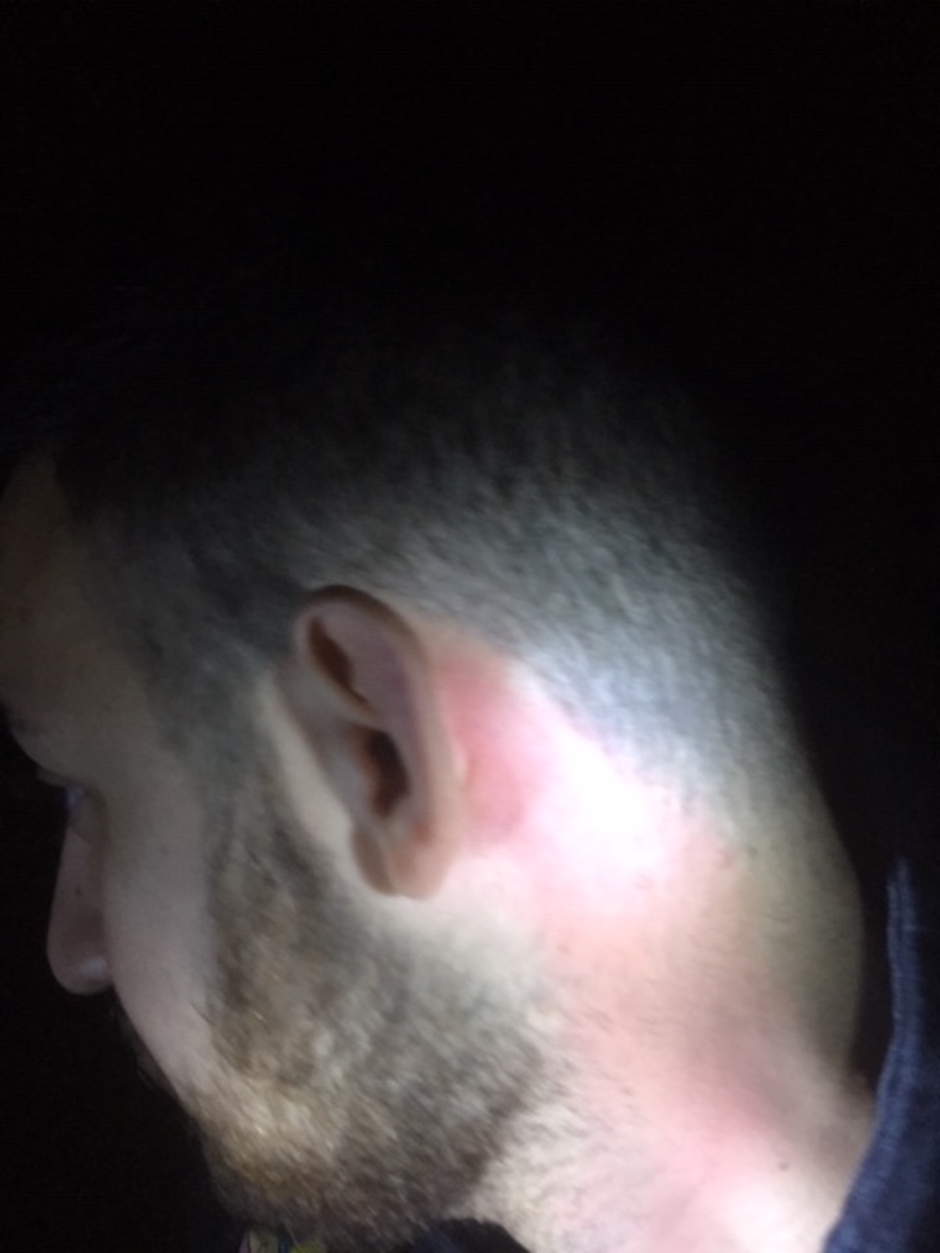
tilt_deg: -18.9
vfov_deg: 61.7
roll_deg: -0.6
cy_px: 626
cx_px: 470
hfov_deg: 48.2
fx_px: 1050
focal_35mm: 29
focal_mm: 4.15
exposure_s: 1/24
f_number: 2.2
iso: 200
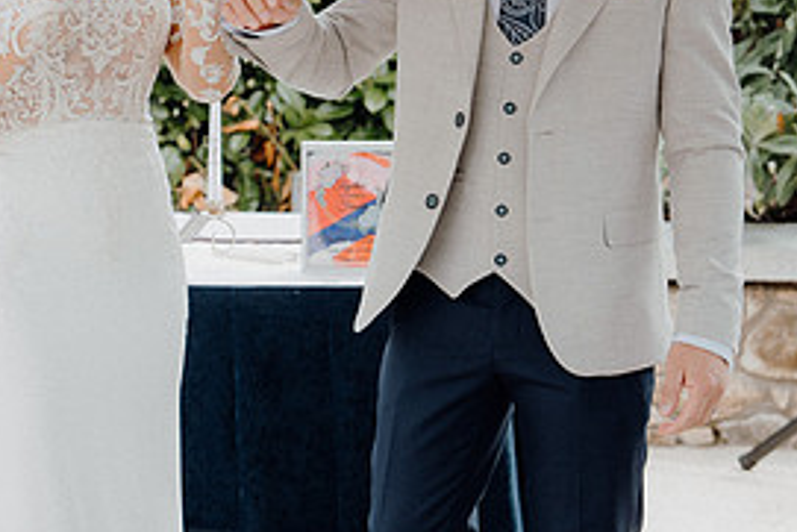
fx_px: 2414
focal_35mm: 109
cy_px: 148
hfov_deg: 18.6
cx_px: 147
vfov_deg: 12.6
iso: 125
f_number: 3.5
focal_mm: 51
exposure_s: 1/200
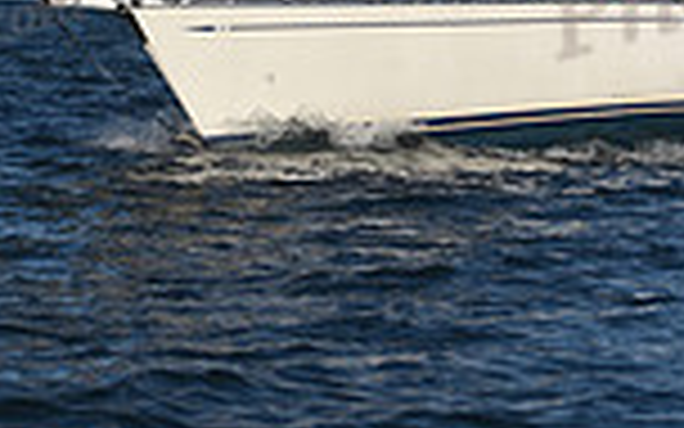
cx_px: 317
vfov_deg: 4.7
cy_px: -685
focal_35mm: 272
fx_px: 5070
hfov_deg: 7.7
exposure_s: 1/2500
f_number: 4.5
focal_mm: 70
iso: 250
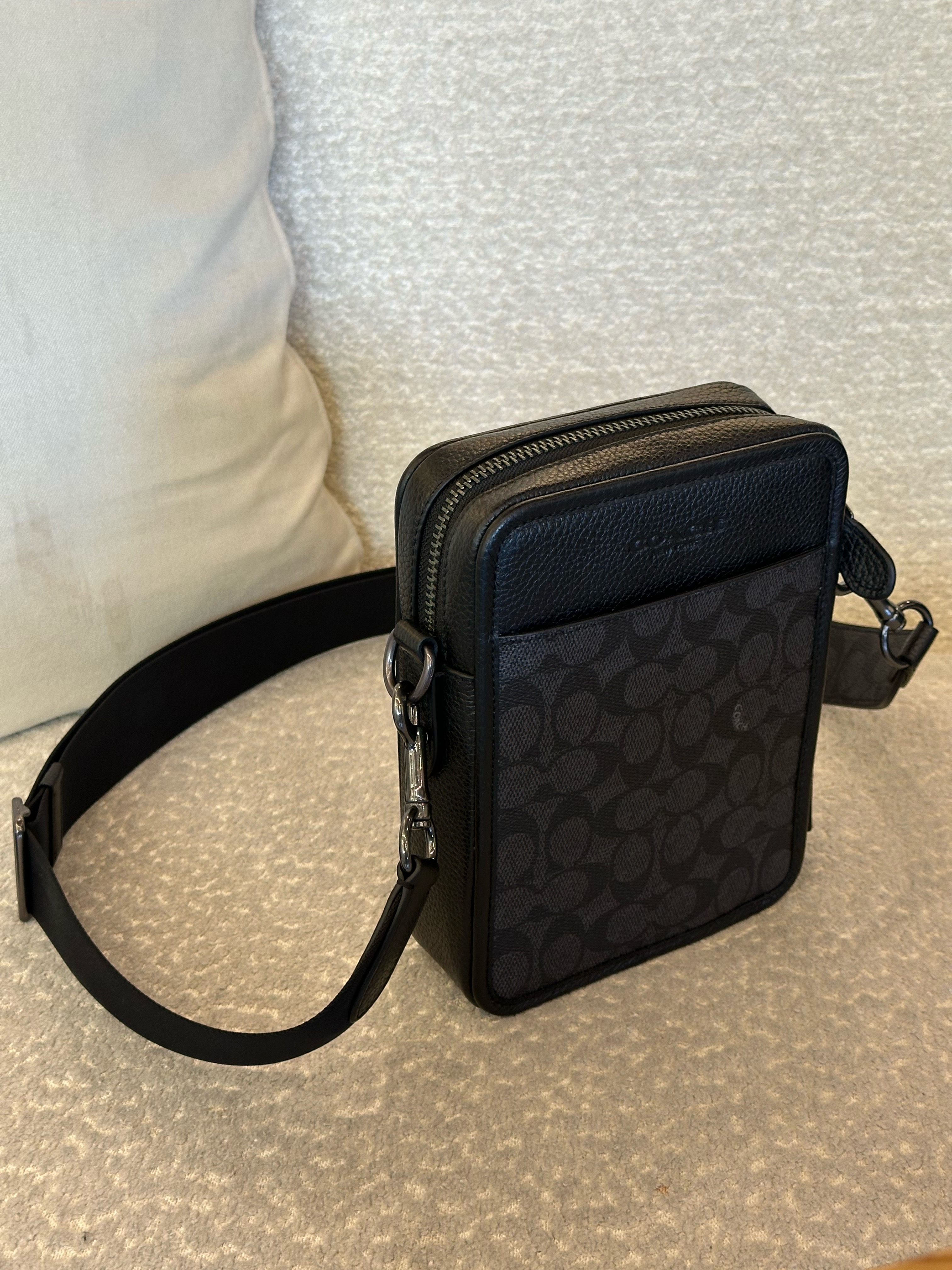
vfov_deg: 39.7
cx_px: 476
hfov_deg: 30.3
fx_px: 1760
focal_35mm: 48
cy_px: 635
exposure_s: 1/50
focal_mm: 6.86
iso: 125
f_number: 1.78
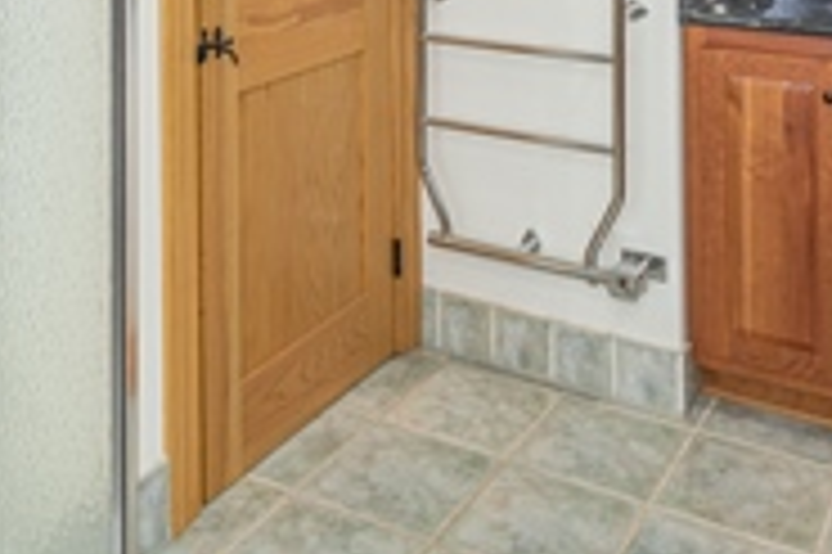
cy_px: -185
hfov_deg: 42.8
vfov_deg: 24.9
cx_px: 423
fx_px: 1062
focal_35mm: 46
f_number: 7.1
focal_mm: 17
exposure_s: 1/60
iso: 320
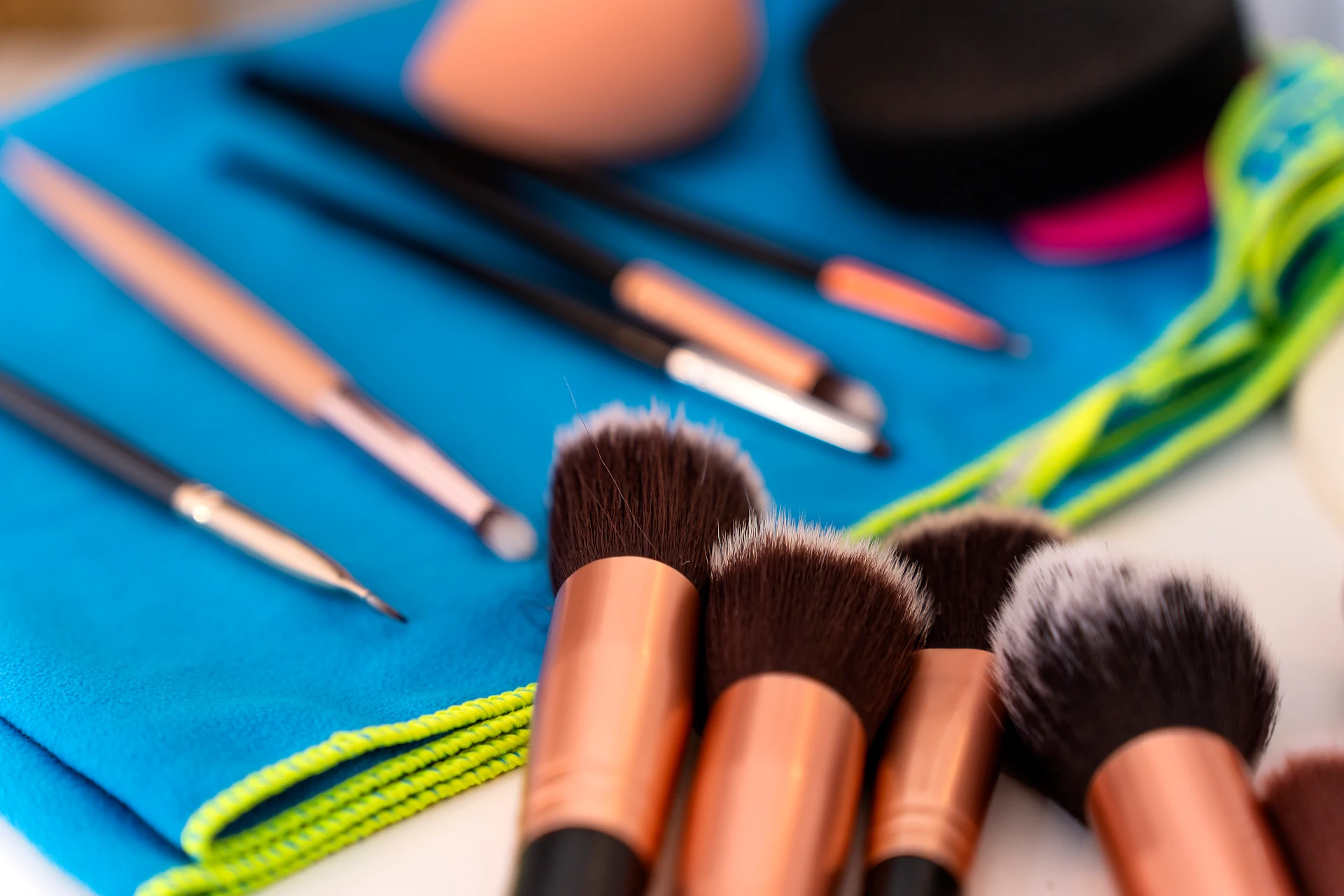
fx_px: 2800
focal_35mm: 75
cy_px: 448
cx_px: 672
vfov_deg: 18.2
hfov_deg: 27.0
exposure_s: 1/100
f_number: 2.8
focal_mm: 75
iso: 400
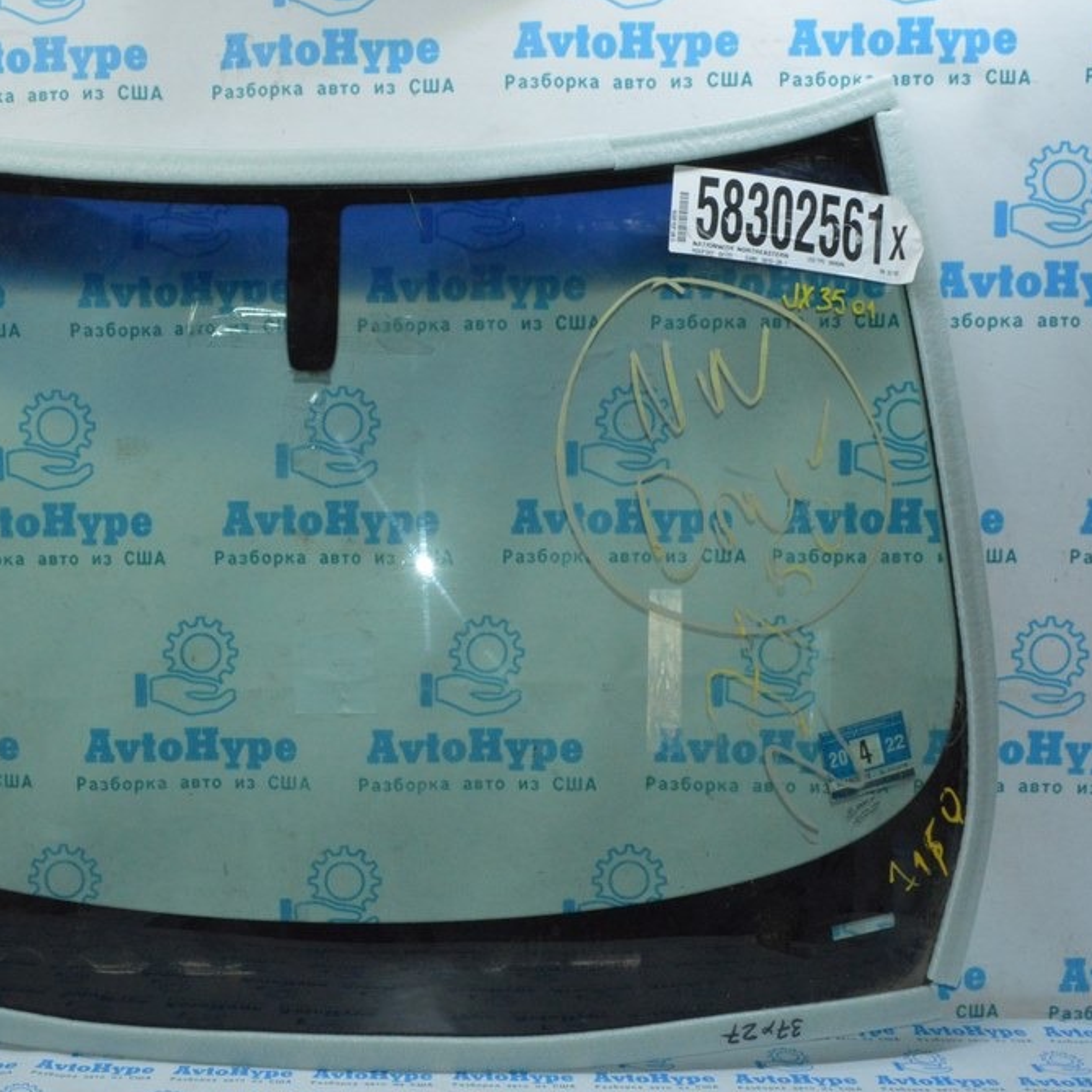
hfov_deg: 42.0
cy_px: 551
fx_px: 1392
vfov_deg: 42.8
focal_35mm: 39
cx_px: 326
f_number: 16
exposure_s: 1/80
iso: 3200
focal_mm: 20
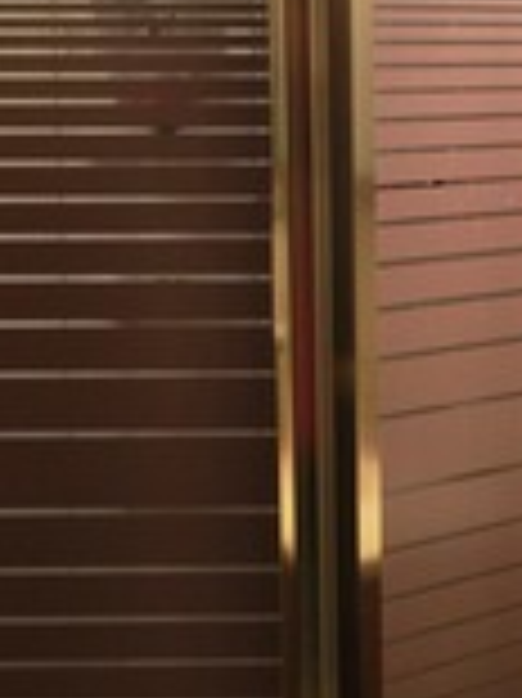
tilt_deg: -6.5
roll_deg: +0.6
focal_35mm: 90
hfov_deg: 16.2
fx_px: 1812
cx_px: 482
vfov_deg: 21.8
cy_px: 288
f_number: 2.2
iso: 50
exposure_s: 1/15
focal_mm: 4.15
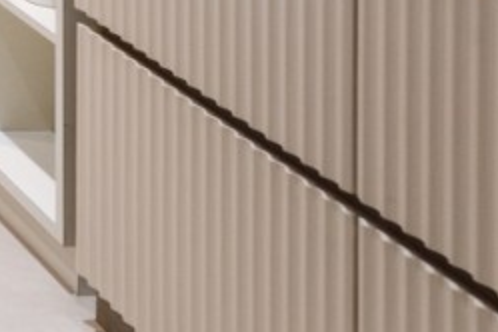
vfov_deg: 11.1
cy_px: -478
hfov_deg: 13.8
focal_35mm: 103
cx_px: -708
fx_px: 1425
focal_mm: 20
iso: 800
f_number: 8
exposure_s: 1/40
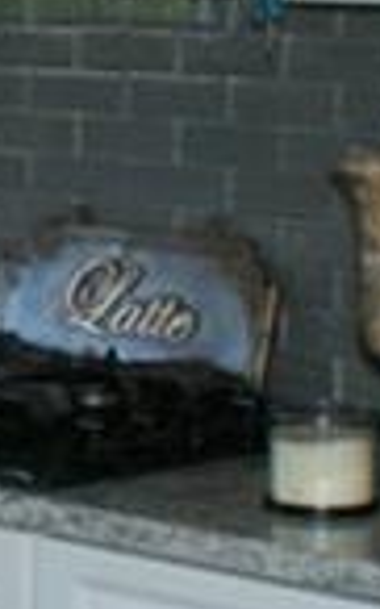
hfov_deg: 6.4
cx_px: -631
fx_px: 3204
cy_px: 127
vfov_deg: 10.8
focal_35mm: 193
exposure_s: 1/100
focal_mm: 18
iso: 800
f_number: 5.6
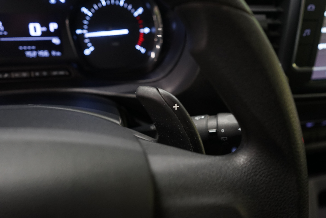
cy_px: 109
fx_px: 263
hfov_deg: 63.7
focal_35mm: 29
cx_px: 163
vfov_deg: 45.0
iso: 800
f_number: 4.5
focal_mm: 29
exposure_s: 1/6
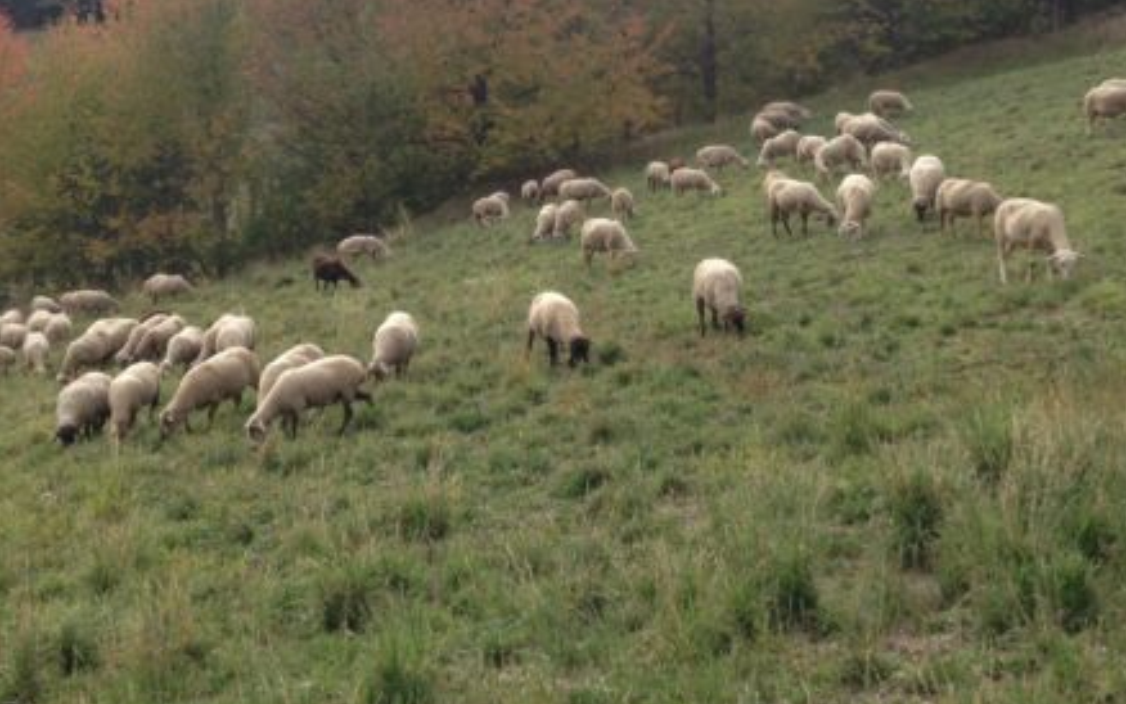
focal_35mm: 65
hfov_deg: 31.5
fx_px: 1995
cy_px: 116
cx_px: 530
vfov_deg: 19.8
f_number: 2.4
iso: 50
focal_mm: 4.28
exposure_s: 1/563
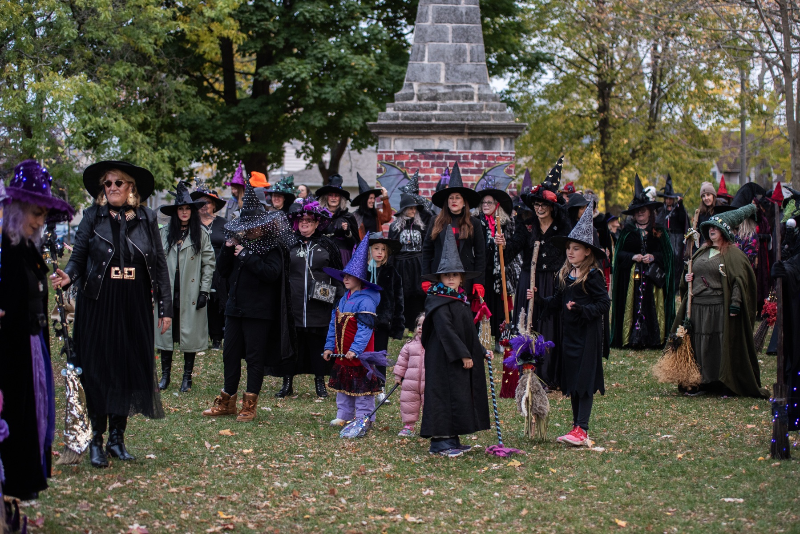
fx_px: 1556
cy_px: 267
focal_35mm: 70
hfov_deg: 28.8
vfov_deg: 19.5
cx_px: 400
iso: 800
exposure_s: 1/250
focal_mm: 70
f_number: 2.8
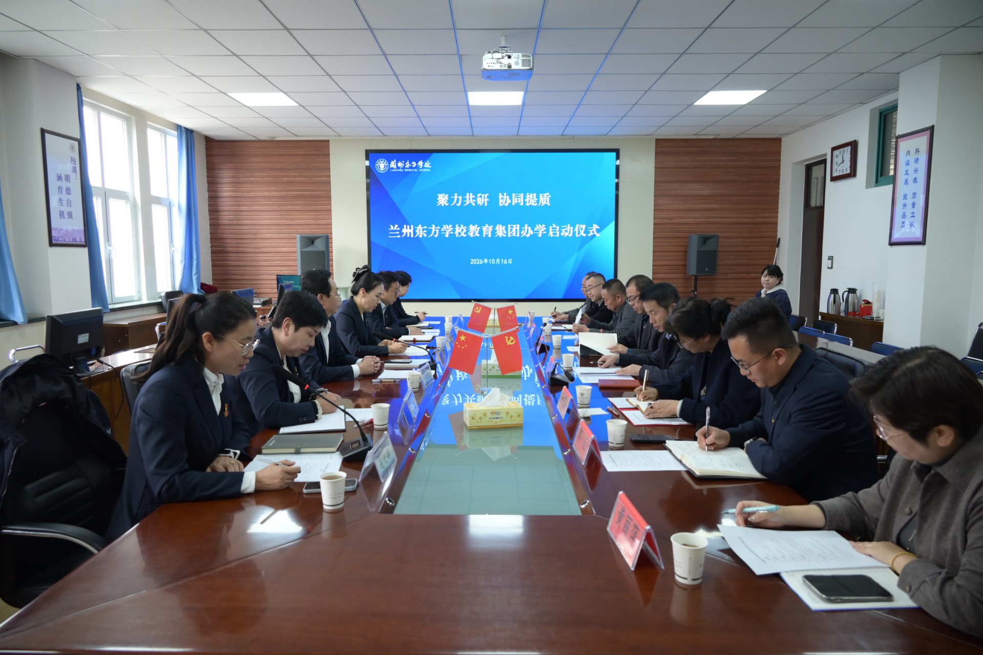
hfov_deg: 73.7
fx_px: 655
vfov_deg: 53.1
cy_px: 328
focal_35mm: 24
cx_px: 492
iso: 1250
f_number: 5
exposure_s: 1/100
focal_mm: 24
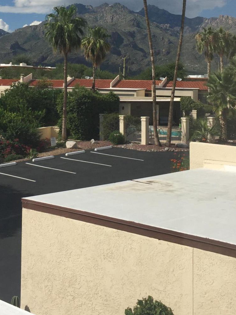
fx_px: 527
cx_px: 77
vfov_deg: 32.2
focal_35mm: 58
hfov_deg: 25.1
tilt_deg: +0.4
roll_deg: -1.5
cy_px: 55
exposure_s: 1/3968
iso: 32
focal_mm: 4.15
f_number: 2.2
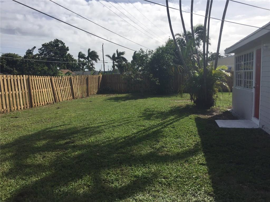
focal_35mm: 29
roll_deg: +0.4
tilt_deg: -6.5
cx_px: 135
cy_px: 101
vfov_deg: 48.2
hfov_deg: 61.7
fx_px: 226
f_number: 2.2
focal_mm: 4.15
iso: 32
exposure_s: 1/3968
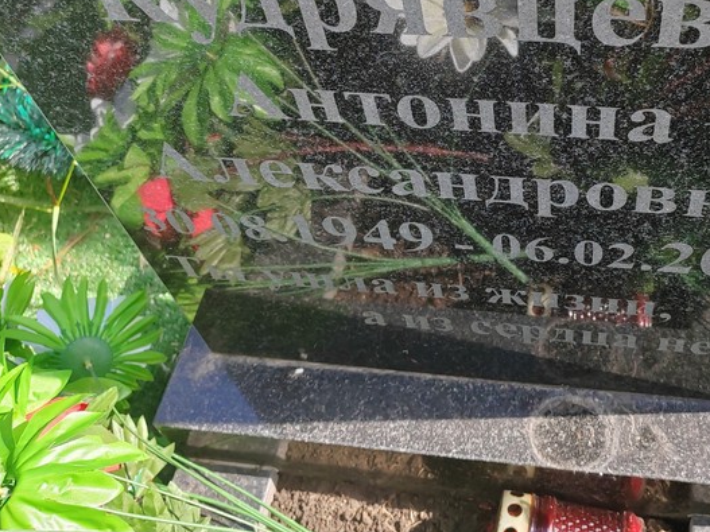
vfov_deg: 34.7
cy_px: 163
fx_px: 841
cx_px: 508
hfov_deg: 44.7
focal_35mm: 41
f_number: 1.9
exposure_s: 1/550
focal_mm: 5.52
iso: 100
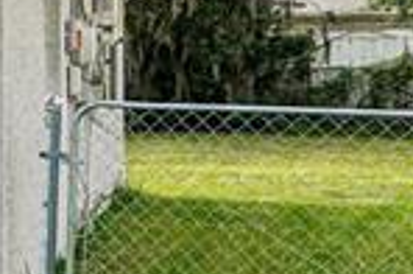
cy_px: 64
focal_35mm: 111
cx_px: -720
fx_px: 1271
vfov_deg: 12.2
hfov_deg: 12.2
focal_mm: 16
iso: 50
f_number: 8
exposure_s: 1/125
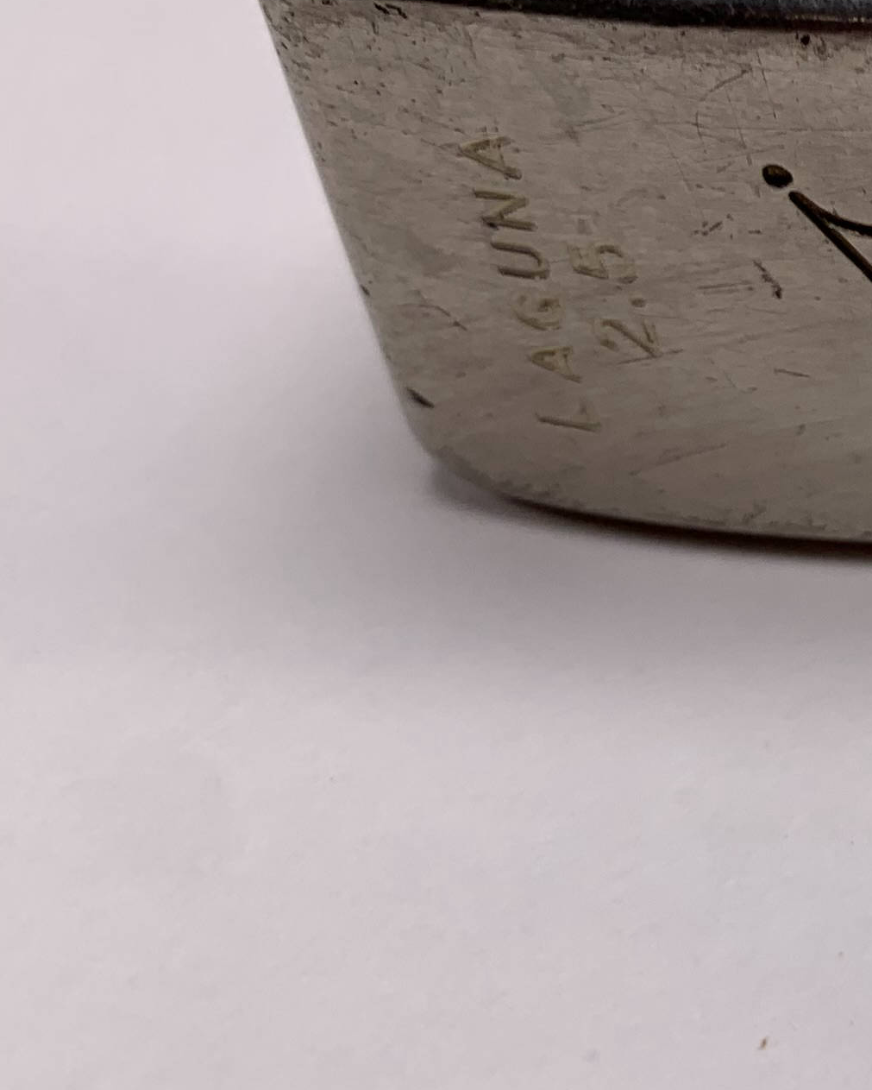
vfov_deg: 23.3
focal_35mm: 81
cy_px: 256
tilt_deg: -34.8
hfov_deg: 15.5
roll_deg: +2.7
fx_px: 2612
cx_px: 1691
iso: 25
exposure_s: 1/229
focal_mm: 4.25
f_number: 1.8
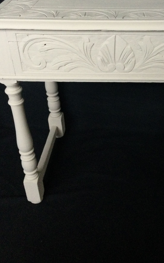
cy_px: 91
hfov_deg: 28.9
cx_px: 115
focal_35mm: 44
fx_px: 315
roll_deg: +0.4
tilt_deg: -29.4
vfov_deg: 44.7
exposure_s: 1/33
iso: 160
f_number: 2.4
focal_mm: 3.3
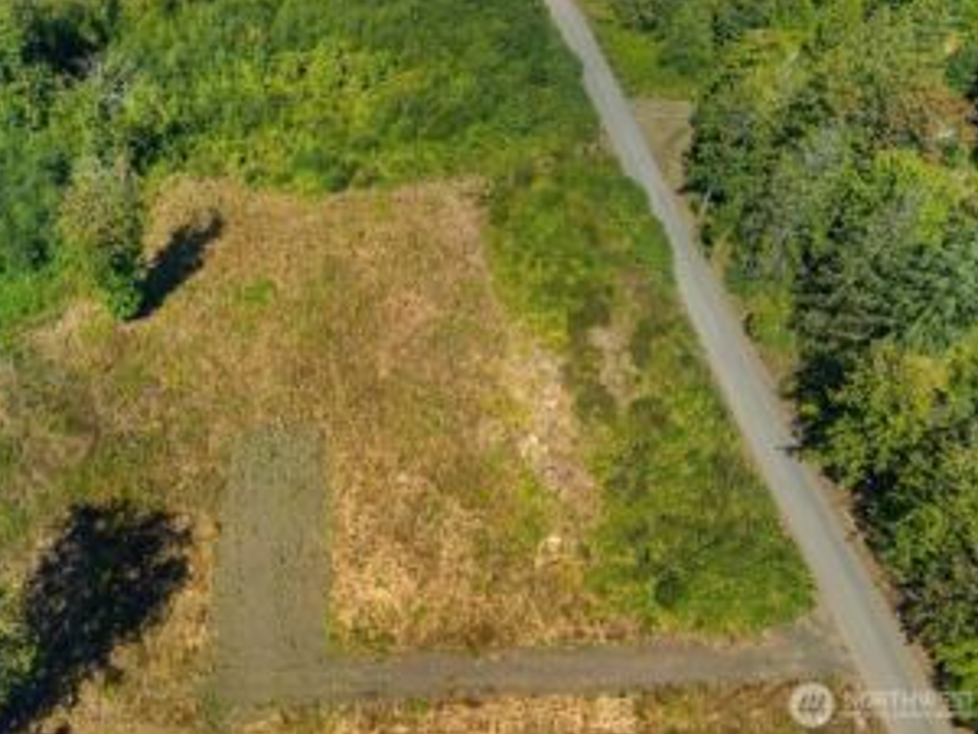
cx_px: 349
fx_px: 904
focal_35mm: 32
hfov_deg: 55.9
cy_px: 248
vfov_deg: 43.6
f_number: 1.8
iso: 100
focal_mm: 8.67
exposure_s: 1/800
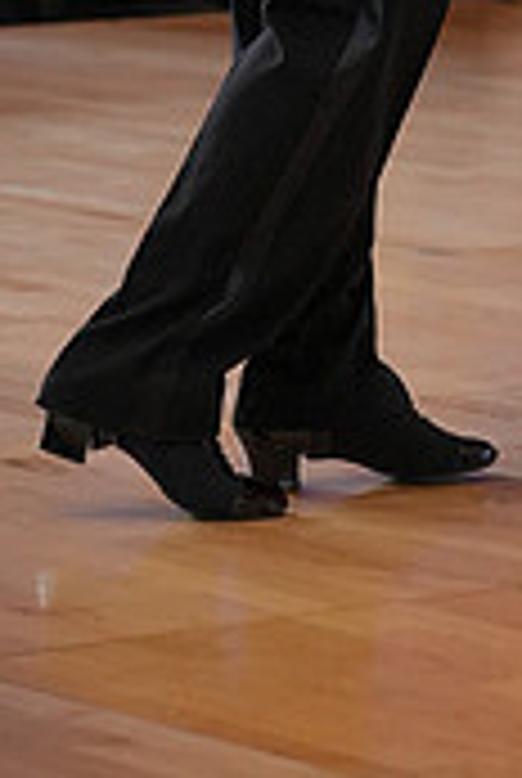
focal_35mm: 301
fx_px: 6520
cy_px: -499
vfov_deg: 6.7
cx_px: 857
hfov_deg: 4.5
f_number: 3.5
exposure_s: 1/500
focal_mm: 90
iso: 2000
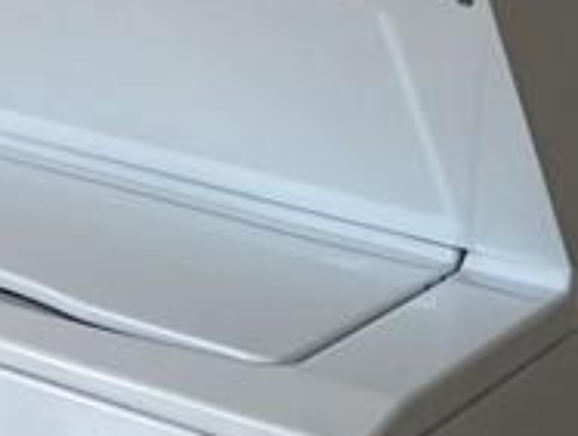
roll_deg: +0.0
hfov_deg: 11.7
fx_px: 2376
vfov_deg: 10.0
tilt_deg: -5.6
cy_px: -309
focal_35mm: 142
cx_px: -748
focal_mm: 4.2
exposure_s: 1/120
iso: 80
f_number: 1.6
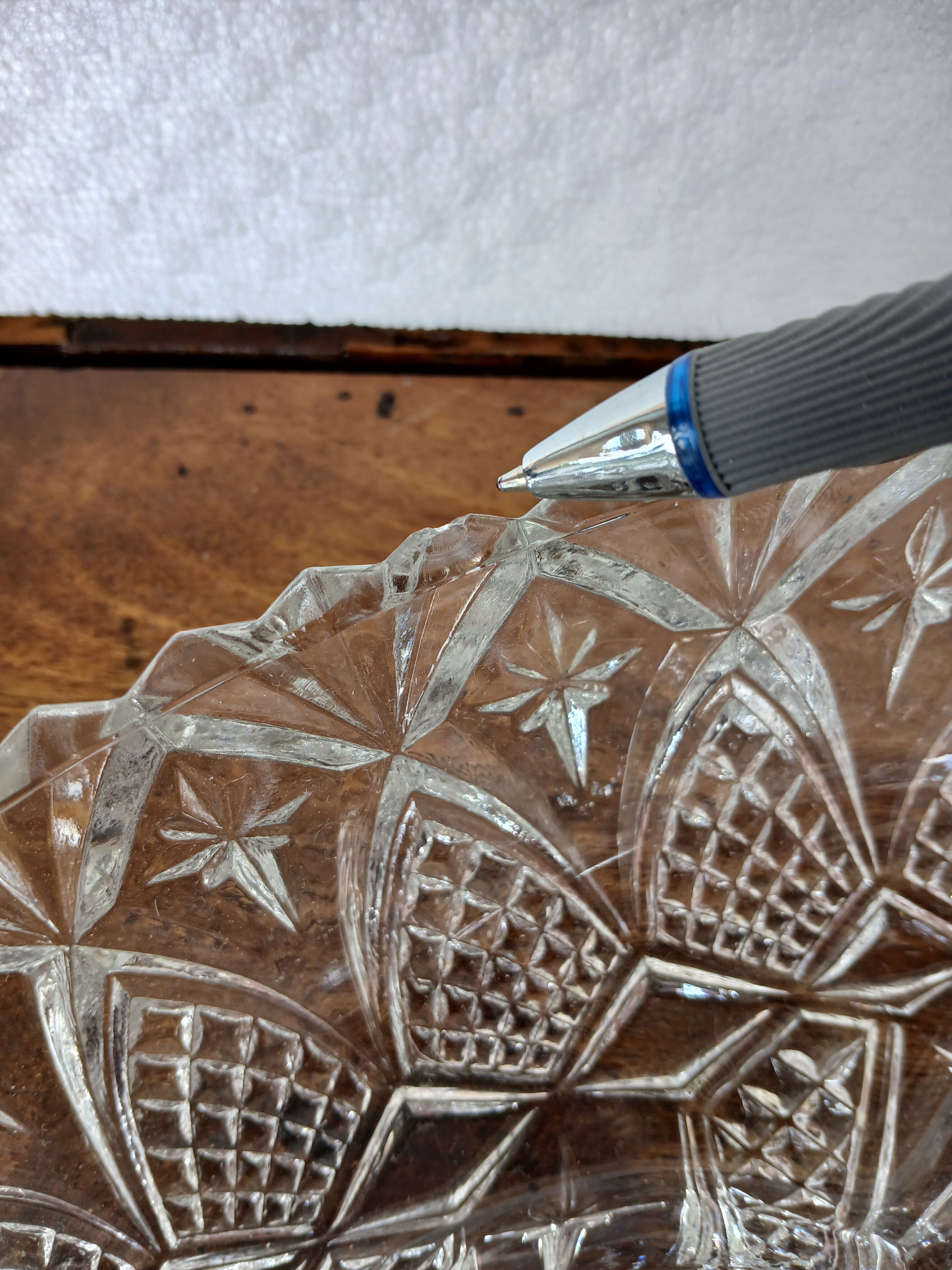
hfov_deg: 53.1
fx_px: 953
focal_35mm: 26
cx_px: 476
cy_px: 635
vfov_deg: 67.3
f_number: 1.8
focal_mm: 3.98
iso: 25
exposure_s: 1/50
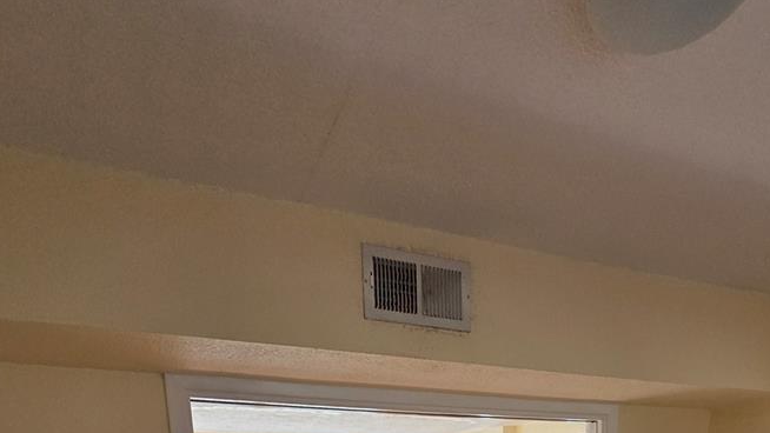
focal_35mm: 26
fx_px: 531
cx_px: 426
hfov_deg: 71.7
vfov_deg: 29.8
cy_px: 624
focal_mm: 2.2
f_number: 2.2
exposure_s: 1/359
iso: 200
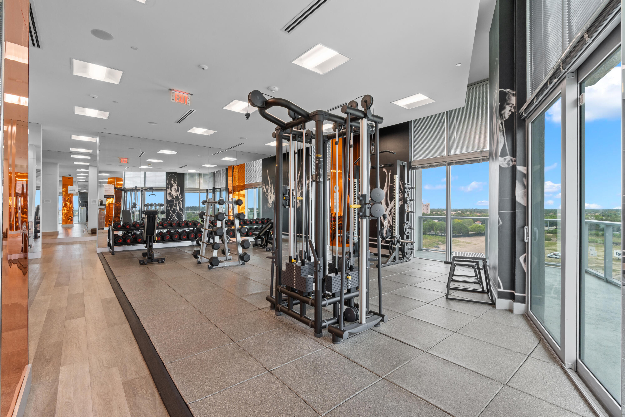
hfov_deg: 96.7
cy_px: 208
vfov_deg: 73.7
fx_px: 278
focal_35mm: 16
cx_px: 312
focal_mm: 16
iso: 500
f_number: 11
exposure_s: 1/8
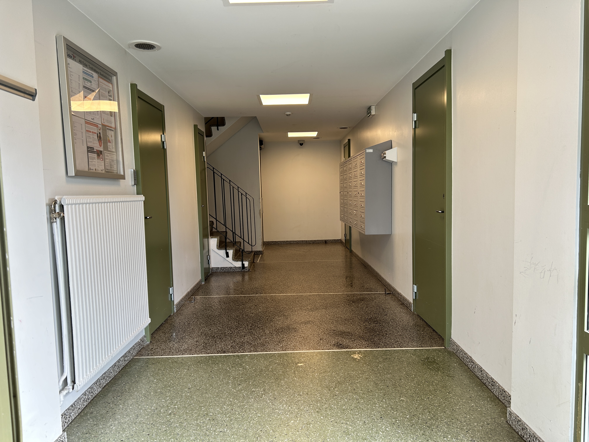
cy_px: 221
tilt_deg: -3.9
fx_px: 442
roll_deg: +2.4
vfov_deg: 53.1
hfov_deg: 67.3
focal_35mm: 26
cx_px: 294
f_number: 1.5
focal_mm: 5.7
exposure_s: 1/121
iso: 40
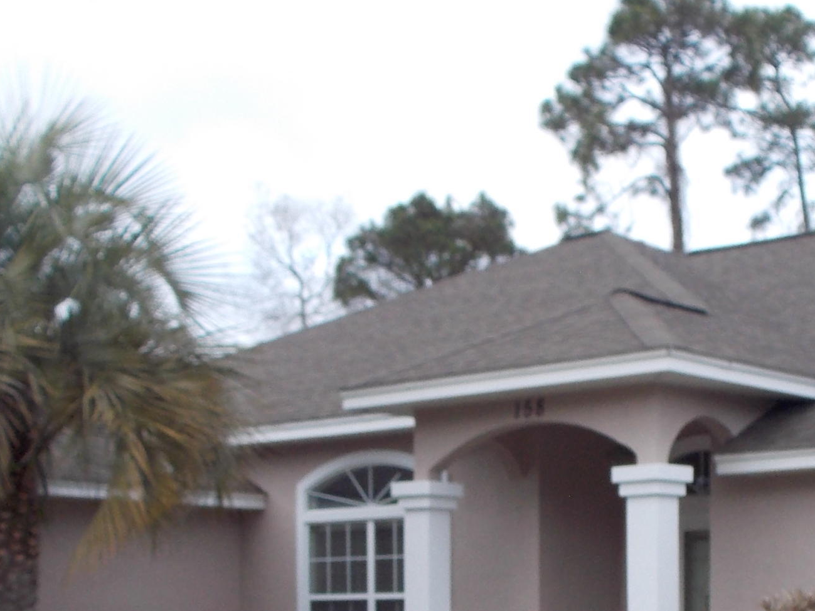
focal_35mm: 67
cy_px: 628
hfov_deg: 28.8
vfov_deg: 21.1
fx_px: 1577
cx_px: 536
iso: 80
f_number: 3.3
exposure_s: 1/125
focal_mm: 4.1
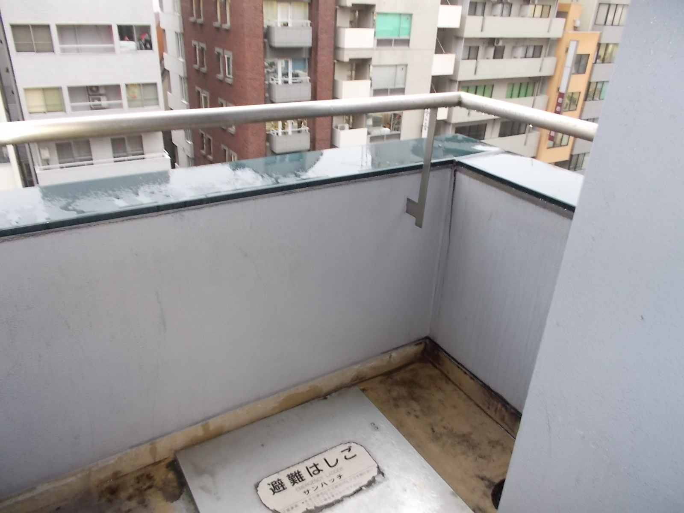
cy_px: 256
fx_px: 514
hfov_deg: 67.3
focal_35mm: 26
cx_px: 342
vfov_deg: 53.1
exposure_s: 1/25
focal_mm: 4.6
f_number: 3.2
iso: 200
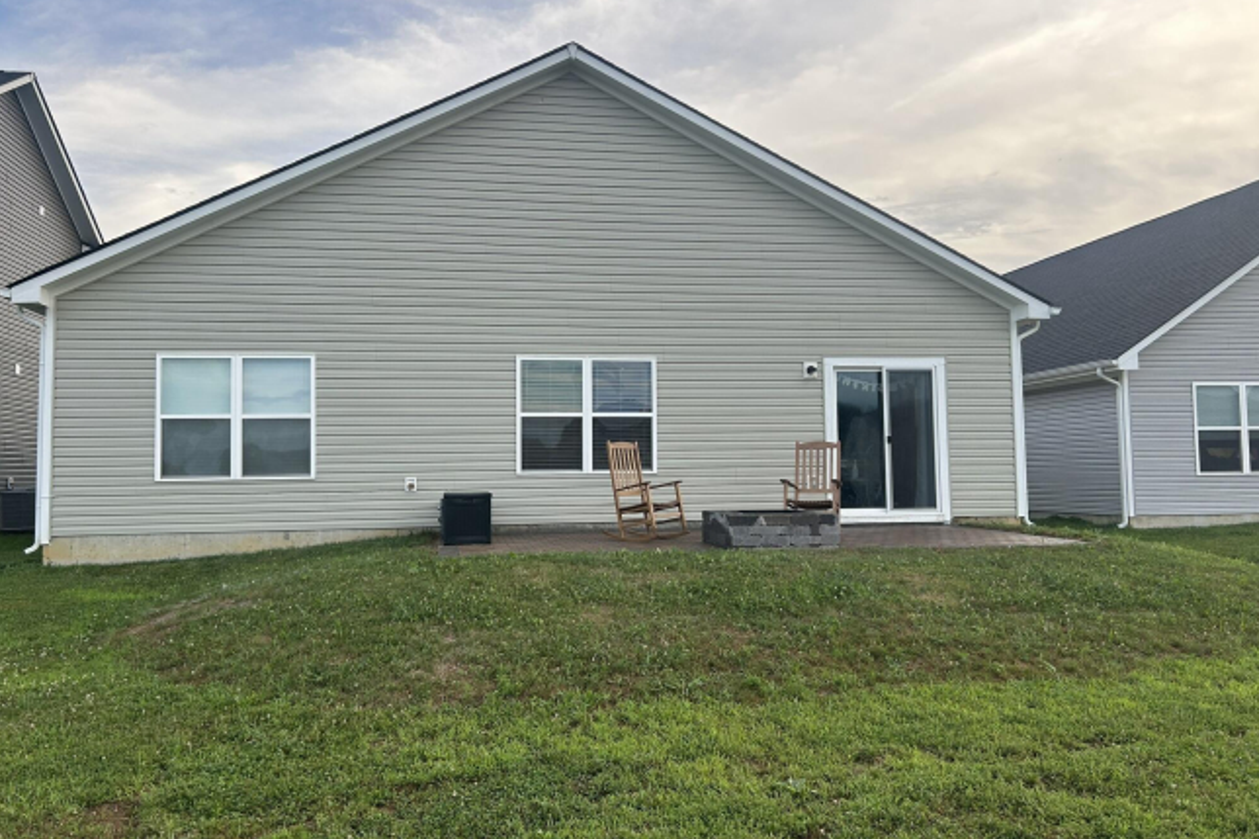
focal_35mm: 28
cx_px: 619
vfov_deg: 46.4
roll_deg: +0.9
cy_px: 409
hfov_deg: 65.5
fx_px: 979
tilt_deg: +3.2
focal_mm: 5.7
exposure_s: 1/561
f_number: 1.5
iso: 50
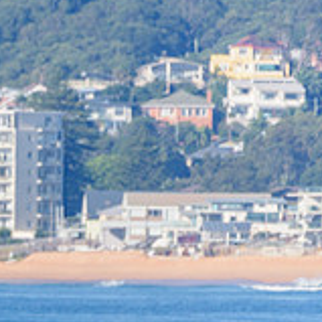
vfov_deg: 1.1
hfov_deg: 1.1
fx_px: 16270
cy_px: 361
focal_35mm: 1546
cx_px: -164
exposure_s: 1/2000
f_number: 5.6
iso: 200
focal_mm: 500
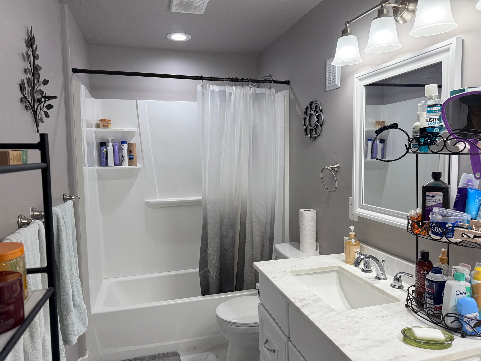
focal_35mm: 24
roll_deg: +0.4
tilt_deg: -4.7
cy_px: 180
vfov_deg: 56.8
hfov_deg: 71.6
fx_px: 333
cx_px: 240
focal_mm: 6.76
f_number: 1.78
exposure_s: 1/231
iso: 160
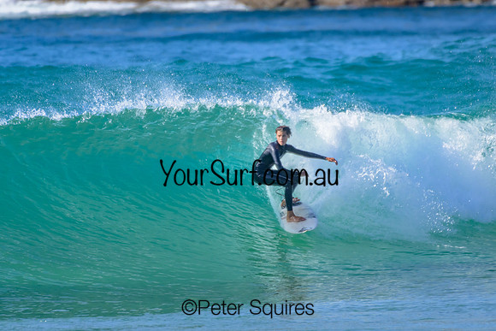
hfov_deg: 2.1
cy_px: 166
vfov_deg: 1.4
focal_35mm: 1000
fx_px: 13780
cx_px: 248
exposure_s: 1/2000
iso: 2000
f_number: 11
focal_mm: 1000
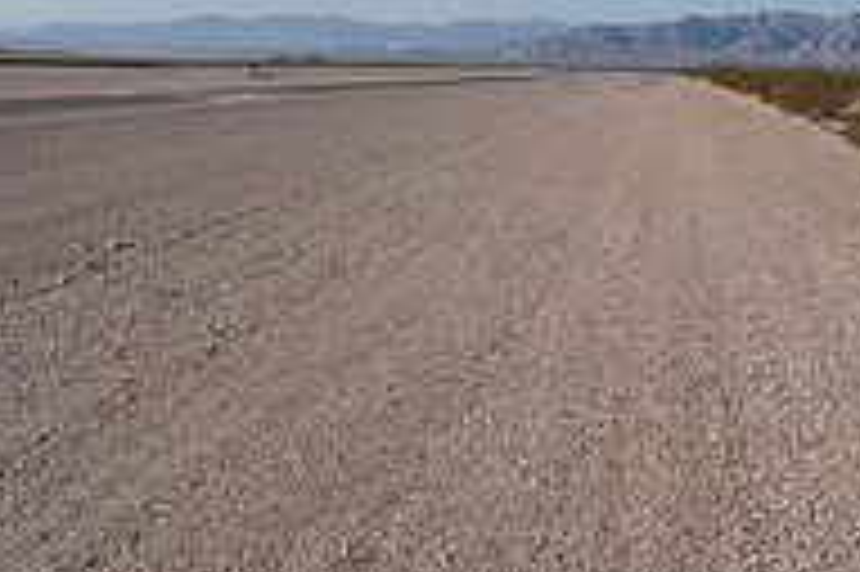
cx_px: 756
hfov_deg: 26.9
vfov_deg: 17.9
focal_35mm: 73
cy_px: -74
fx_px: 1742
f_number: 11
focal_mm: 24
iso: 800
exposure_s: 1/2000
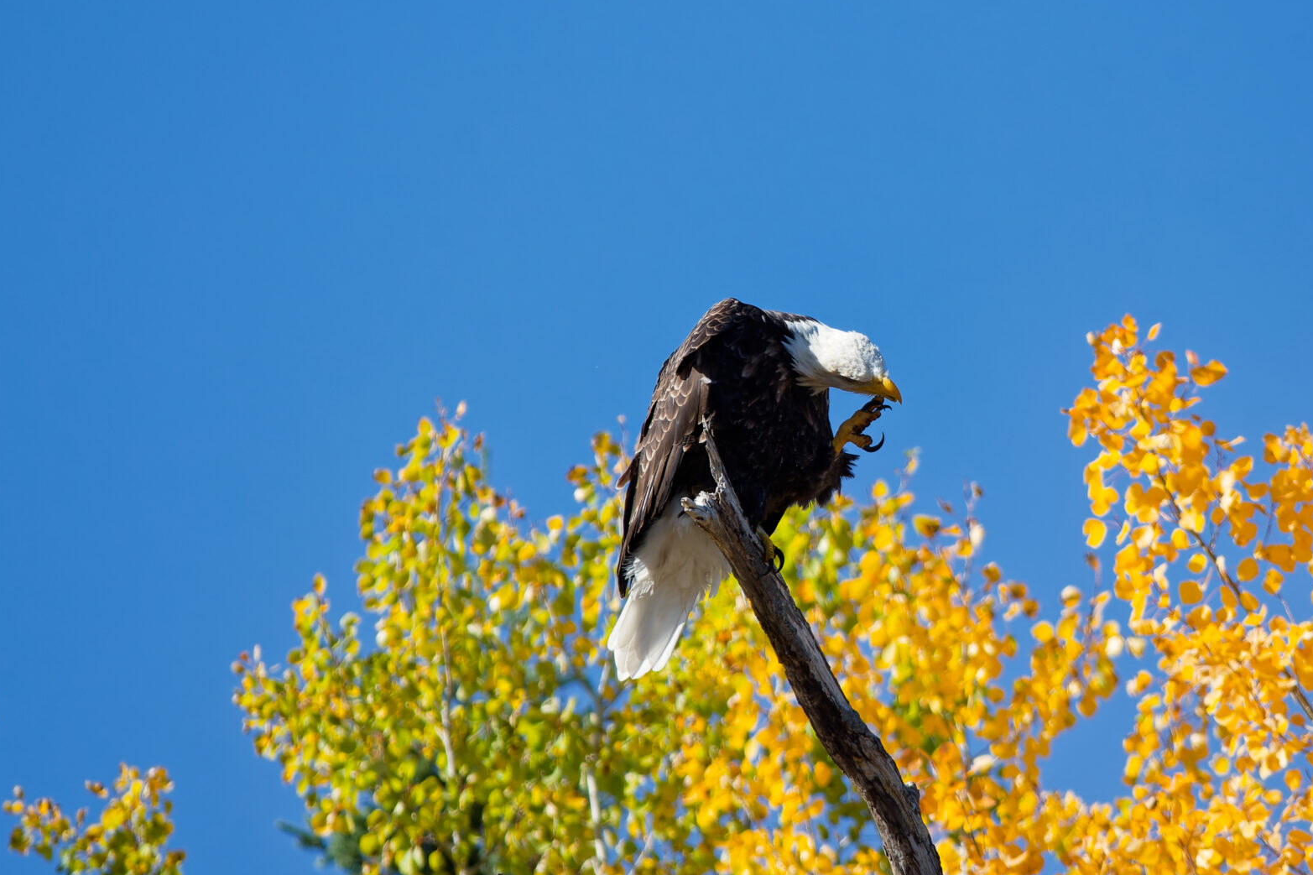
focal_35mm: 1227
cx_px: 867
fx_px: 44744
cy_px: 384
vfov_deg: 1.1
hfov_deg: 1.7
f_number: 8
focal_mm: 500
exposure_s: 1/1000
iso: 360
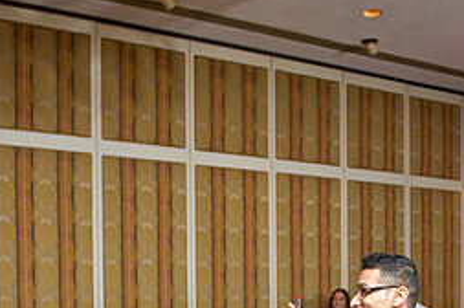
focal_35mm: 55
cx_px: 310
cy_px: 315
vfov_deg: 23.4
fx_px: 708
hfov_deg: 35.9
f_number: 3.2
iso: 1600
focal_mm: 24
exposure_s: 1/125
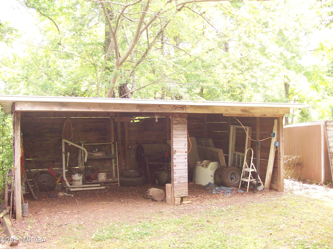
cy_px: 124
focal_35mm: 36
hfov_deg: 51.4
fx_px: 346
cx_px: 166
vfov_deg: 39.6
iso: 140
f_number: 2.7
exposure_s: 1/87.9
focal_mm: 6
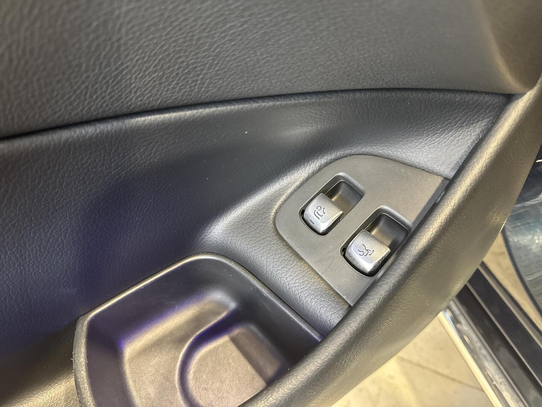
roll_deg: +7.9
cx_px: 271
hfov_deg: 71.6
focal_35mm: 24
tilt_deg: -42.6
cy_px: 204
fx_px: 376
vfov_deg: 56.8
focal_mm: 6.76
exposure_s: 1/50
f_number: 1.78
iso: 800
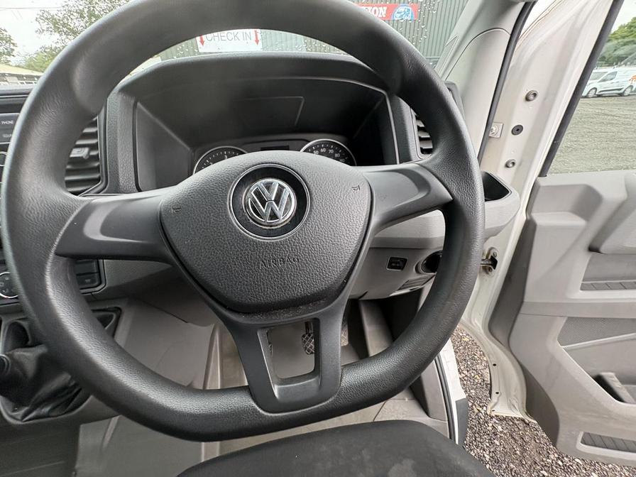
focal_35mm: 14
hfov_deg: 102.1
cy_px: 238
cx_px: 318
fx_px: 257
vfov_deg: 85.7
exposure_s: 1/99
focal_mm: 2.22
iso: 160
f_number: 2.2
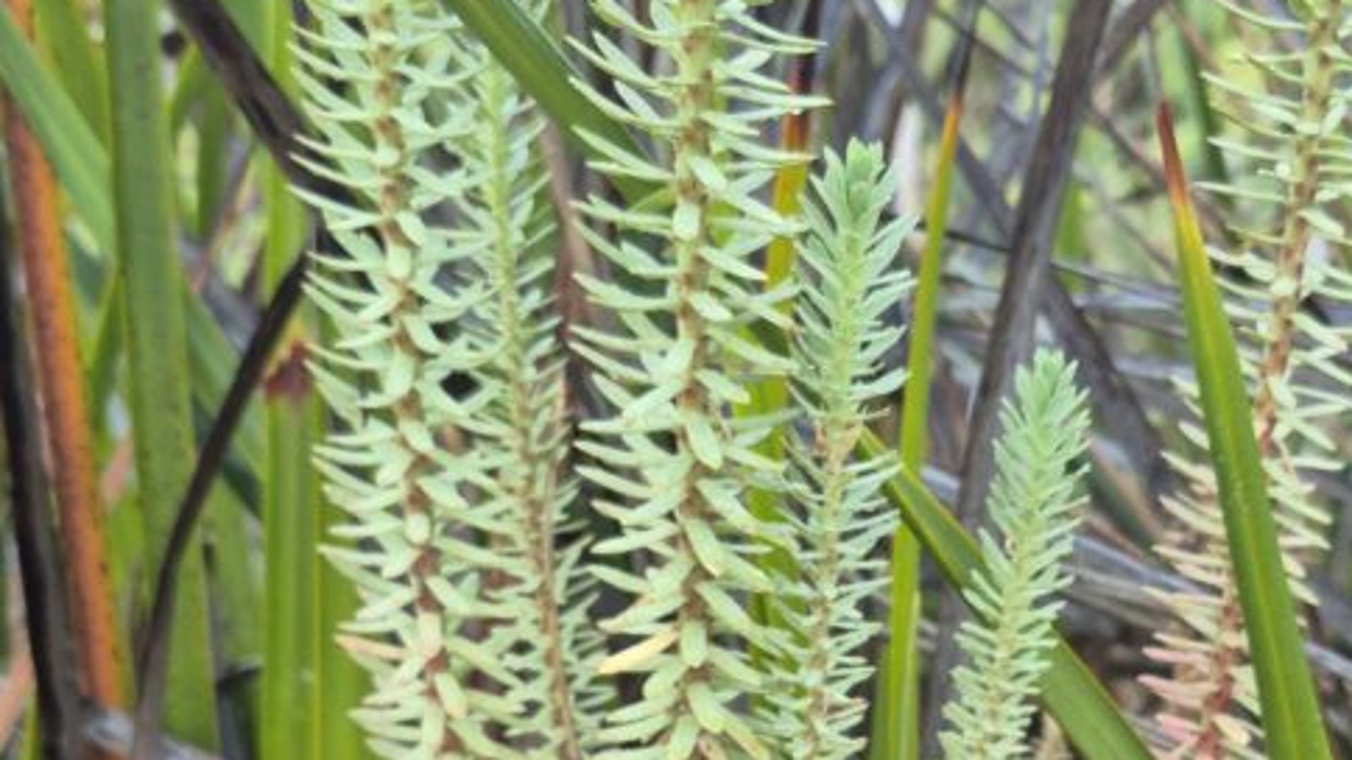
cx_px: 849
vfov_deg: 21.0
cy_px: 919
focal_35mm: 53
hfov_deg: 38.9
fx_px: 1900
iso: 320
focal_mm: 5.4
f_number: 1.8
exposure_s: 1/100
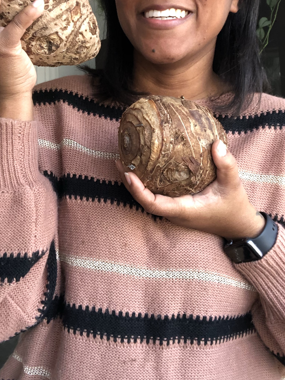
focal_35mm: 48
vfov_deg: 39.0
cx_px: 137
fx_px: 526
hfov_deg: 30.3
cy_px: 116
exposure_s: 1/60
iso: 160
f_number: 2.2
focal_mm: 2.87
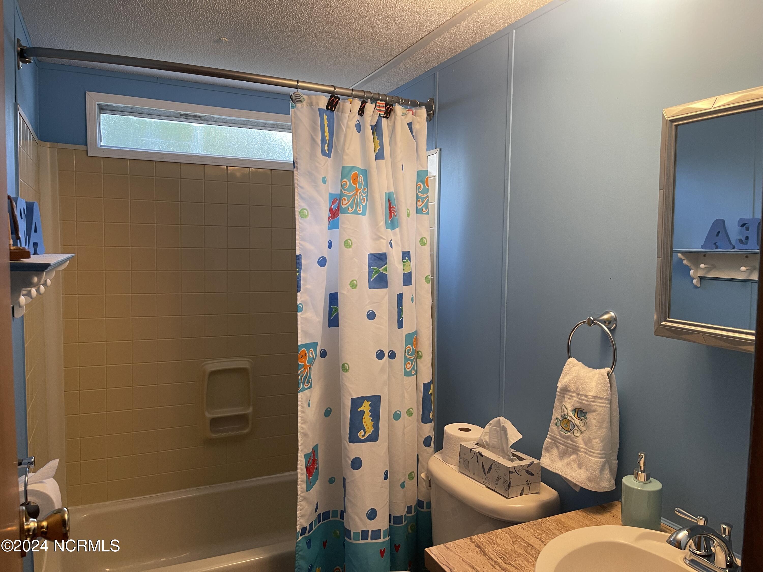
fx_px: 551
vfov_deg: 54.9
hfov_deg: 69.4
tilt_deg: -4.7
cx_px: 382
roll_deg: -1.1
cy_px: 286
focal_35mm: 25
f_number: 1.6
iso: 125
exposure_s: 1/60
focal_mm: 5.1
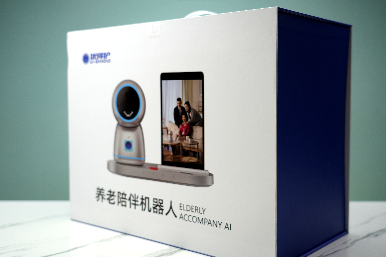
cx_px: 193
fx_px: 472
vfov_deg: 30.5
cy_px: 128
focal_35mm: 44
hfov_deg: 44.5
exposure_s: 1/160
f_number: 4
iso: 200
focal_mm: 44
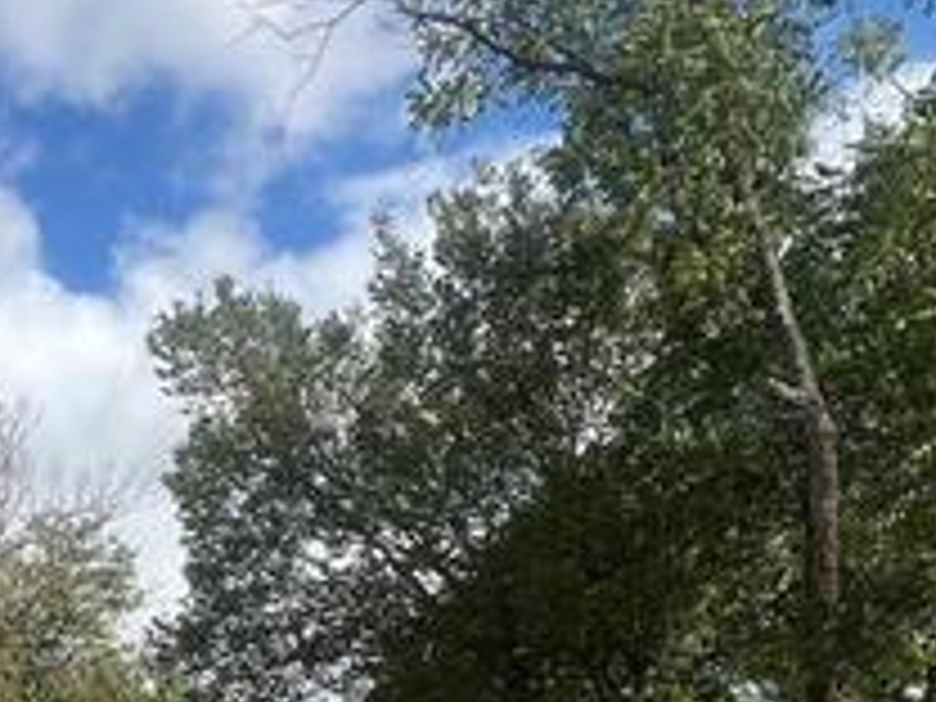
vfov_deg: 32.4
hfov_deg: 41.9
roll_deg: -1.5
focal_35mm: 40
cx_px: 45
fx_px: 1082
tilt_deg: +4.1
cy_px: 738
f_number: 1.8
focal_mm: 1.57
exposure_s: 1/1119
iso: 32
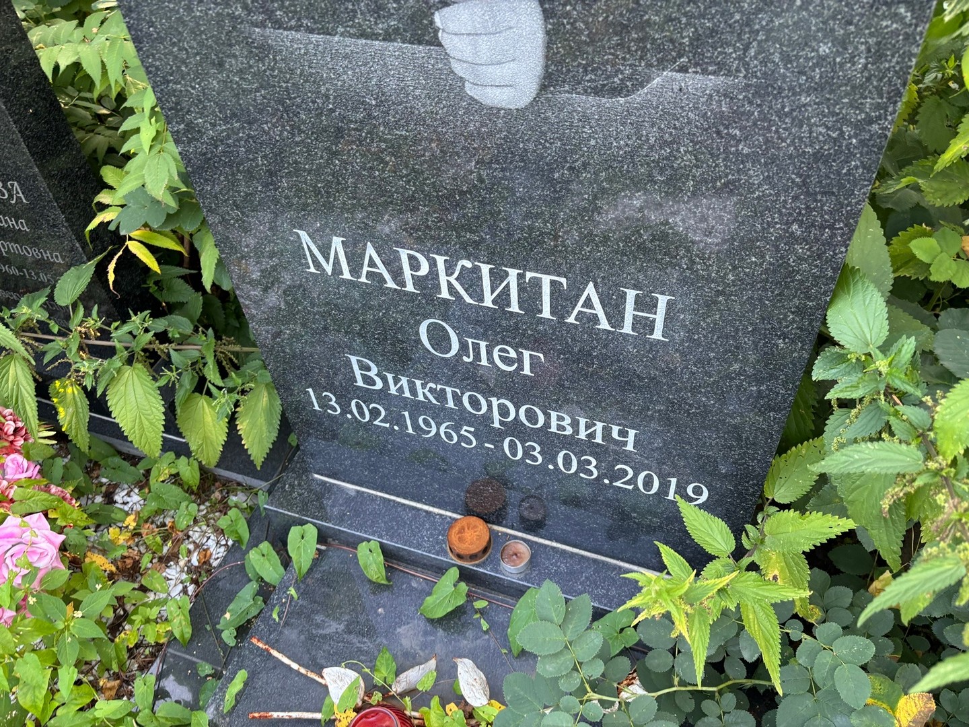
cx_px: 484
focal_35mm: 26
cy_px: 364
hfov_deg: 67.3
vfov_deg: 53.1
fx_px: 728
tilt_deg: -47.6
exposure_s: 1/121
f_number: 1.6
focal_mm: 5.96
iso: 100
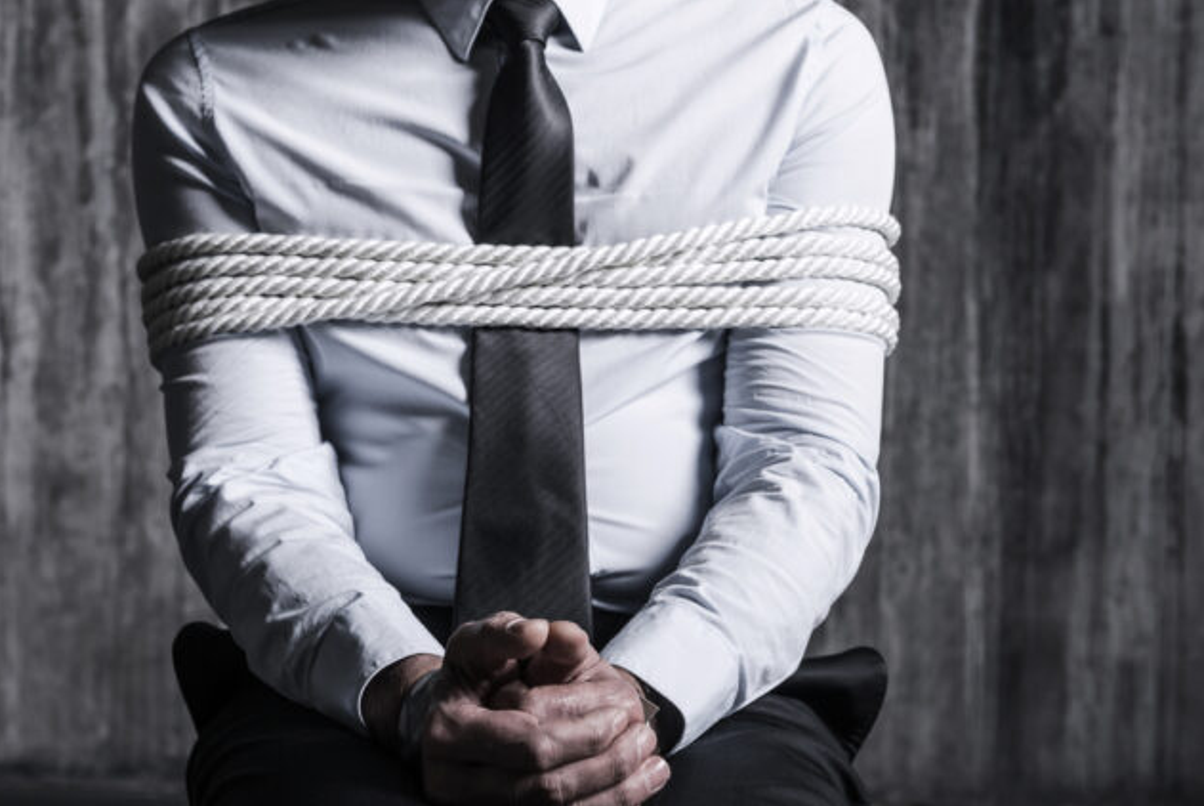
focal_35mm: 73
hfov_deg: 27.6
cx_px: 508
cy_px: 333
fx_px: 2444
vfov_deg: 18.7
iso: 200
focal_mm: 60
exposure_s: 1/160
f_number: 6.3
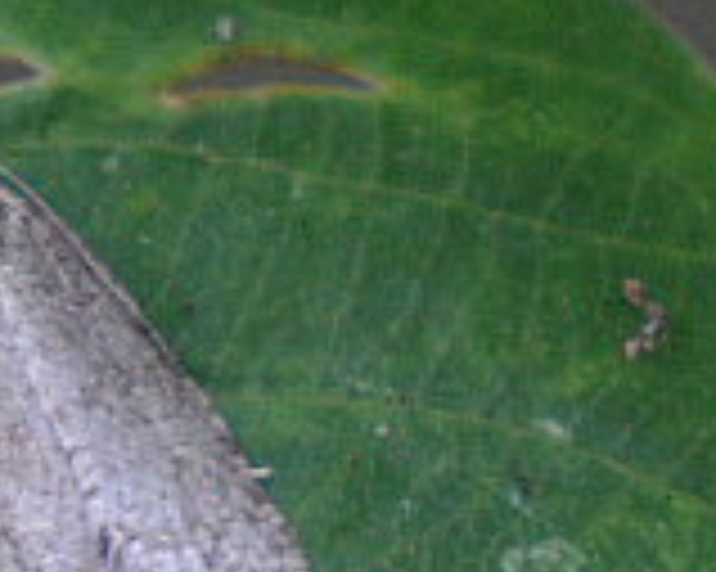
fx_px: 33694
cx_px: 68
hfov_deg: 1.2
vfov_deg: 1.0
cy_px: 288
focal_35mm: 1591
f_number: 5.6
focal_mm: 200
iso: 900
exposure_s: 1/125
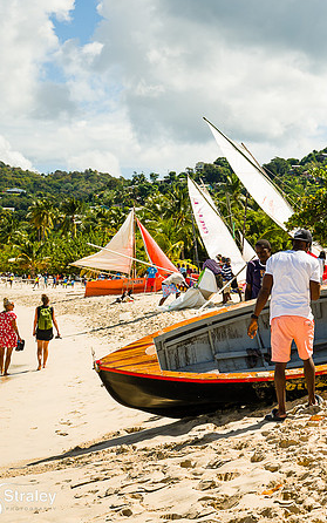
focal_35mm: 84
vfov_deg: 24.6
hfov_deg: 14.8
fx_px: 1197
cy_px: 247
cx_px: 434
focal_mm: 40
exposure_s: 1/320
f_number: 6.3
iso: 72
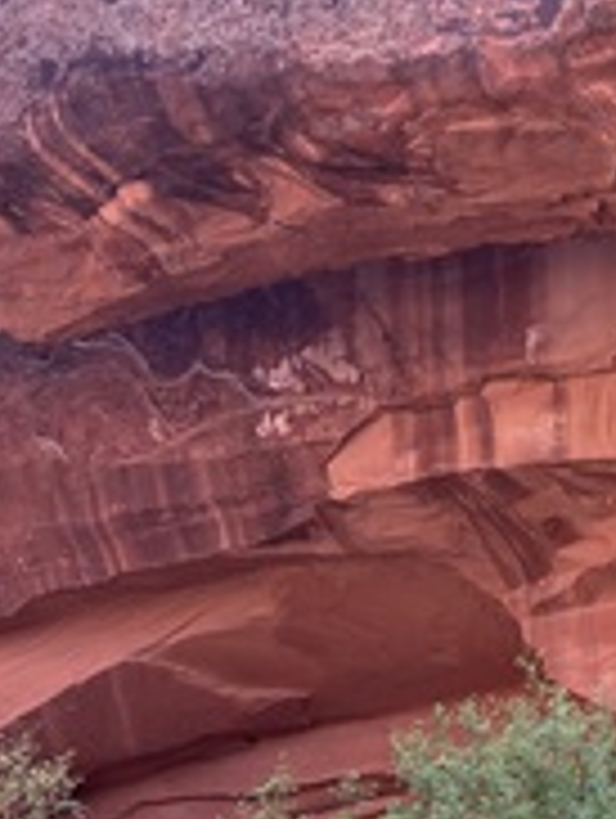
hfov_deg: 18.2
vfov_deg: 22.2
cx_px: 76
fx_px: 1894
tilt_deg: +1.1
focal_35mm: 80
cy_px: 1026
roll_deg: -0.4
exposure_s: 1/225
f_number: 1.8
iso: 25
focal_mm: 3.99
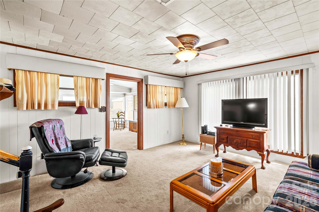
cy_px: 106
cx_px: 160
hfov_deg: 96.7
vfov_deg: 73.7
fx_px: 142
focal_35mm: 16
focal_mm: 16
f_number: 8
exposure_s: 1/2
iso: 100
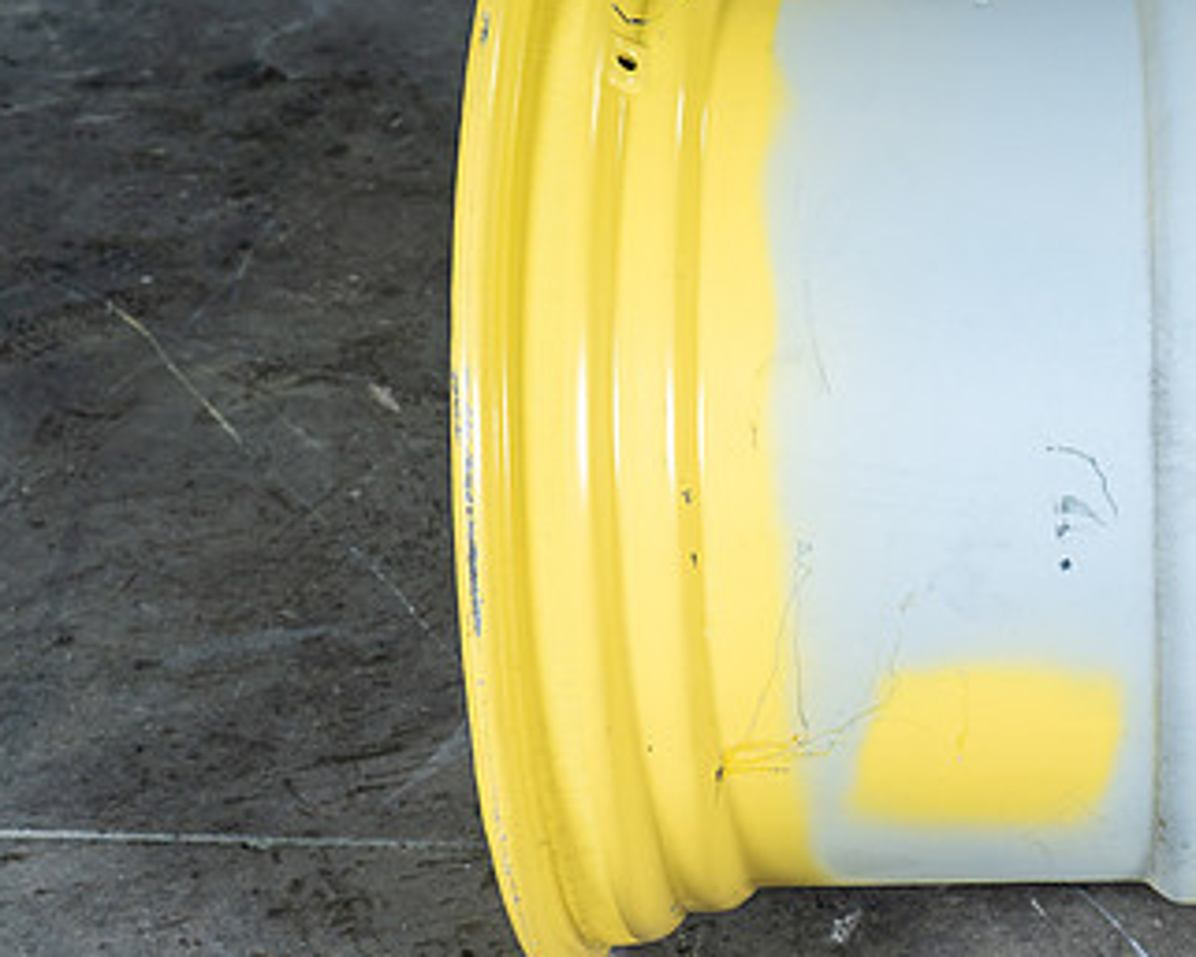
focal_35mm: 83
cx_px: 1006
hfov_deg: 22.6
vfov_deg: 18.5
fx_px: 2939
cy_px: 404
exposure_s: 1/100
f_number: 5.6
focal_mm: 49
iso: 500
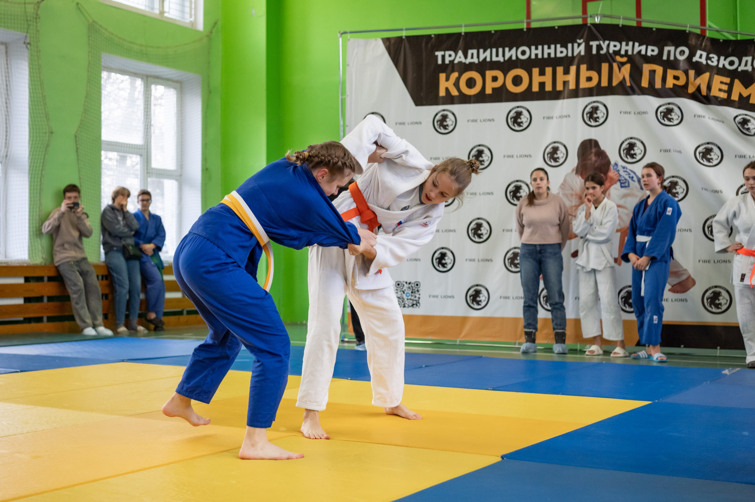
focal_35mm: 52
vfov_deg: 26.0
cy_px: 249
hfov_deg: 38.2
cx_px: 372
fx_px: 1090
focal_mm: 45
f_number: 2.8
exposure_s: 1/800
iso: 1250
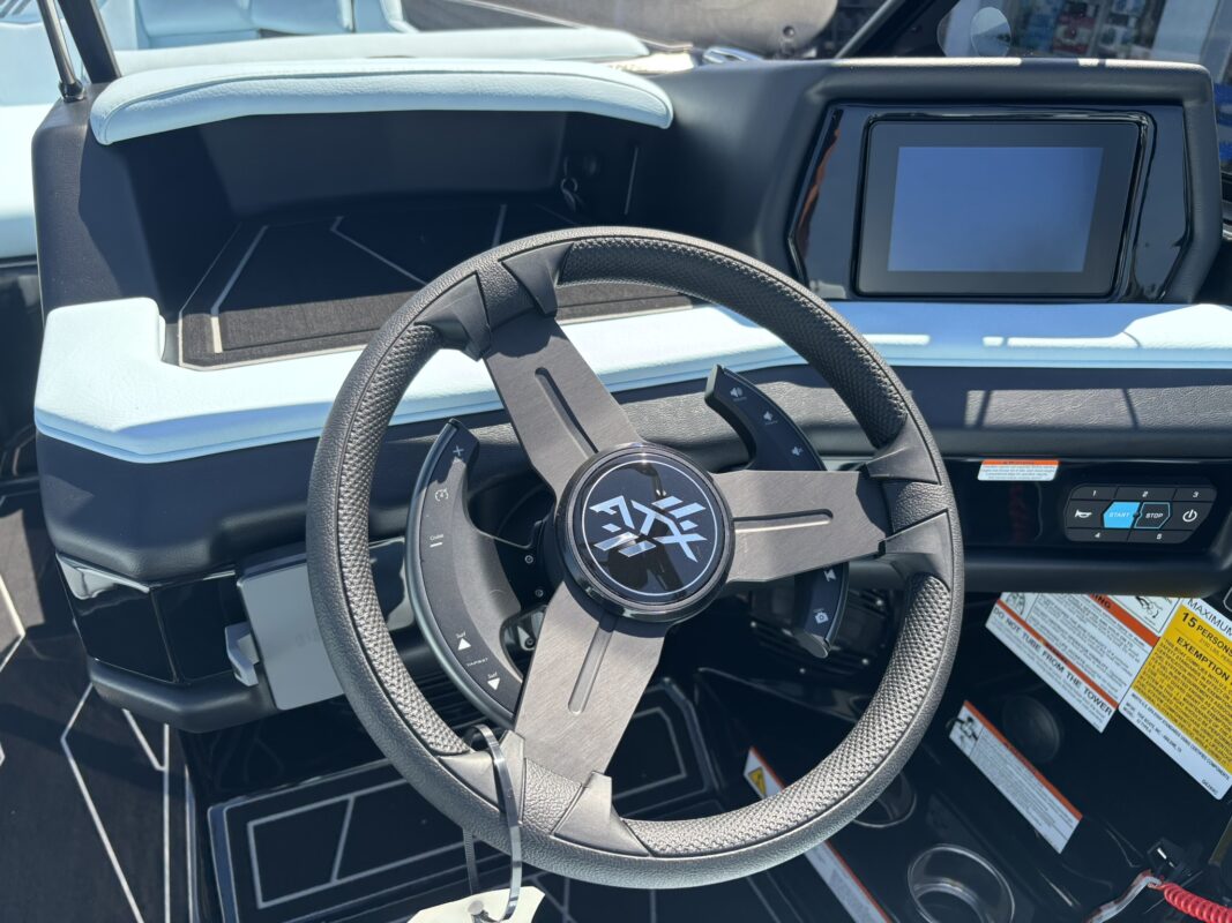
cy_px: 462
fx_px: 925
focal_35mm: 26
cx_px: 616
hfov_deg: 67.3
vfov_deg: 53.1
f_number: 1.6
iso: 50
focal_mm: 5.96
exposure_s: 1/758
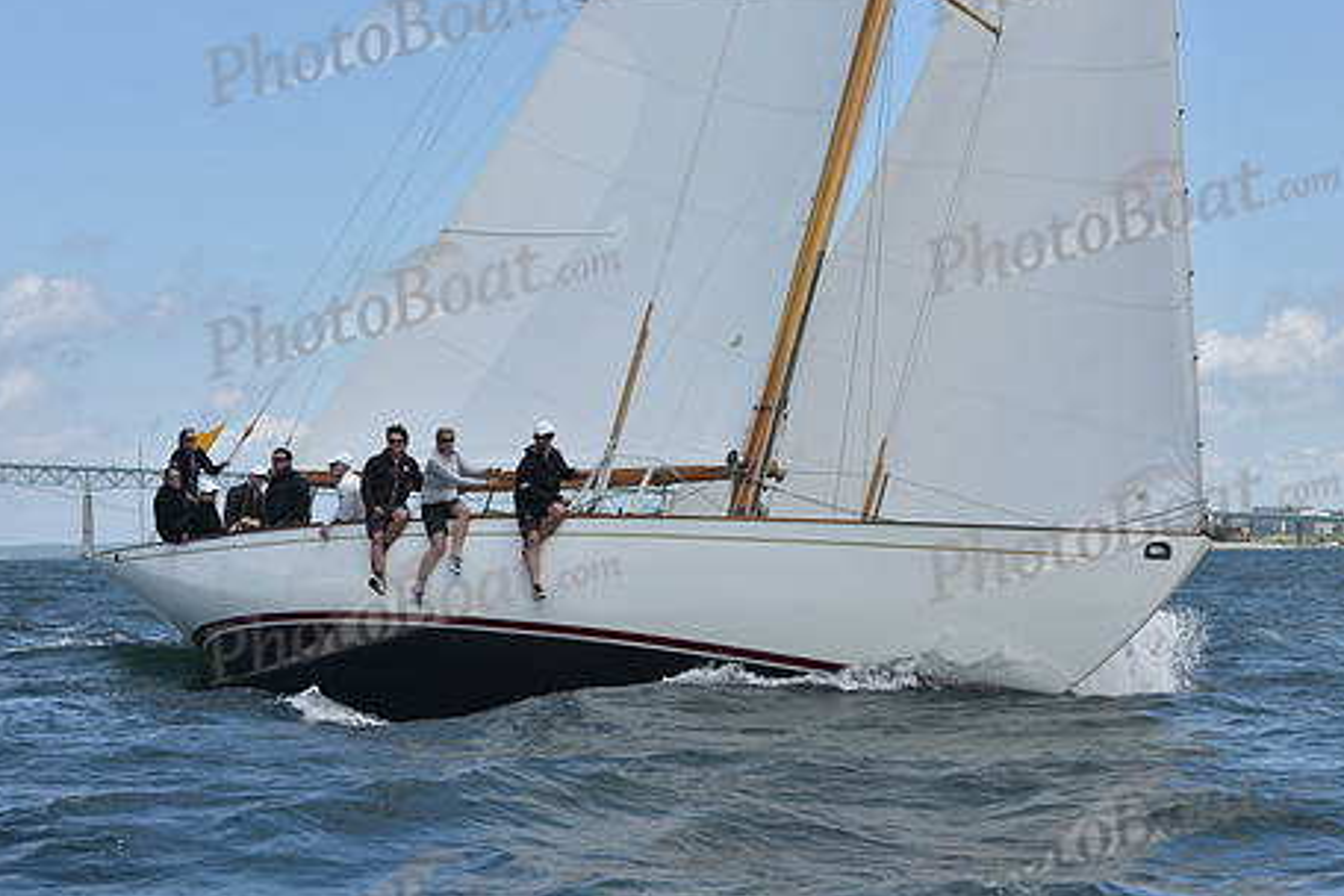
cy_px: 414
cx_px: 775
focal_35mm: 89
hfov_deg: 22.8
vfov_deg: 15.4
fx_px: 3322
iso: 250
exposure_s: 1/1250
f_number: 6.3
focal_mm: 70
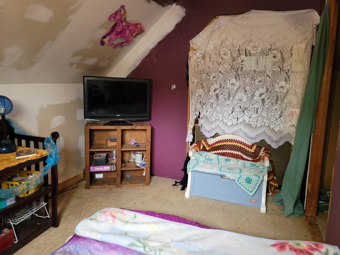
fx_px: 246
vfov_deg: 54.9
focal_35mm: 25
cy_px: 128
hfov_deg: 69.4
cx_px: 170
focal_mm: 7
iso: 250
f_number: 1.8
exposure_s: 1/60
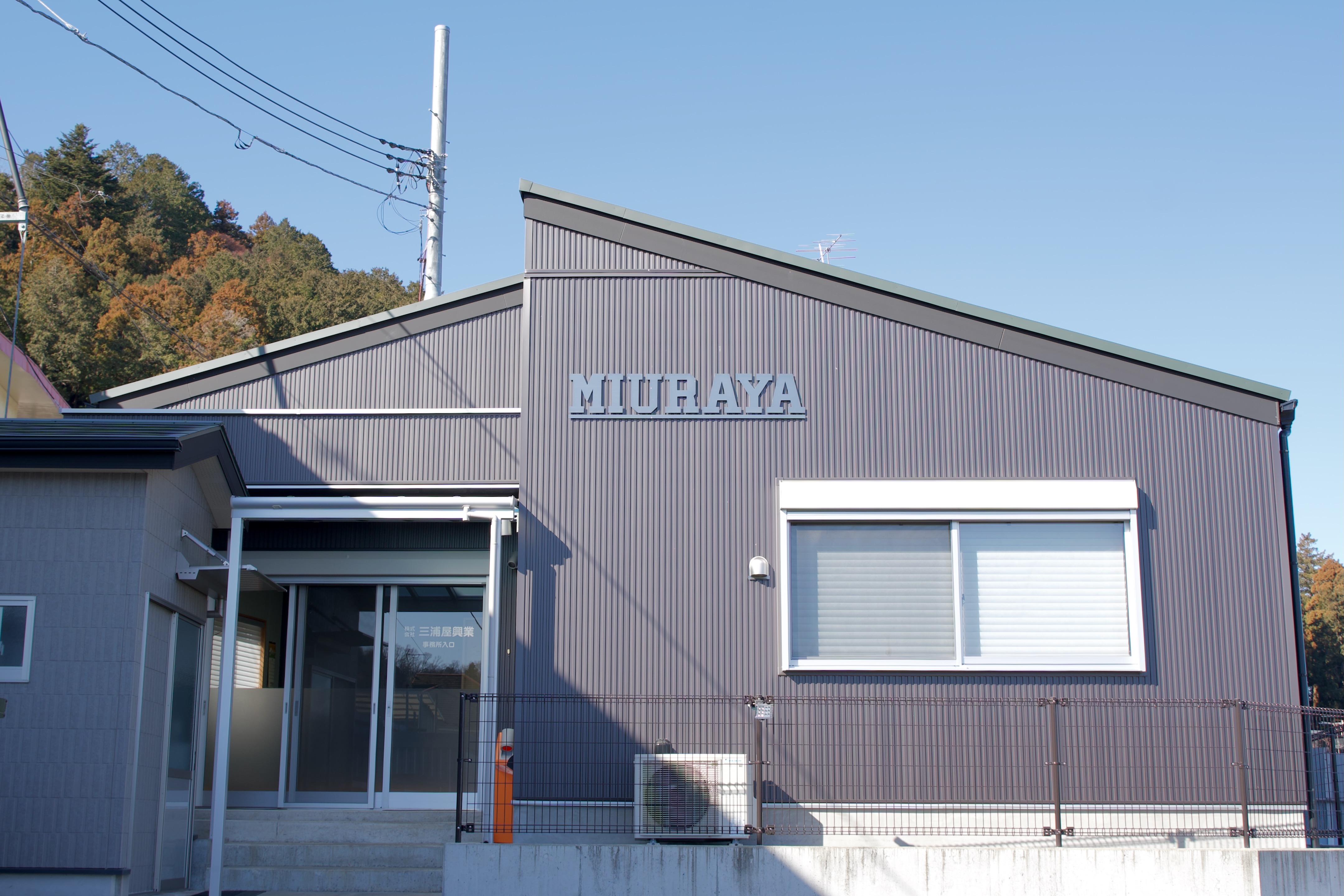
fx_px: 1568
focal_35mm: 42
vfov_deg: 31.9
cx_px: 672
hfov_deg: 46.4
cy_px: 448
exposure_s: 1/160
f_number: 6.3
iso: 100
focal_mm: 28
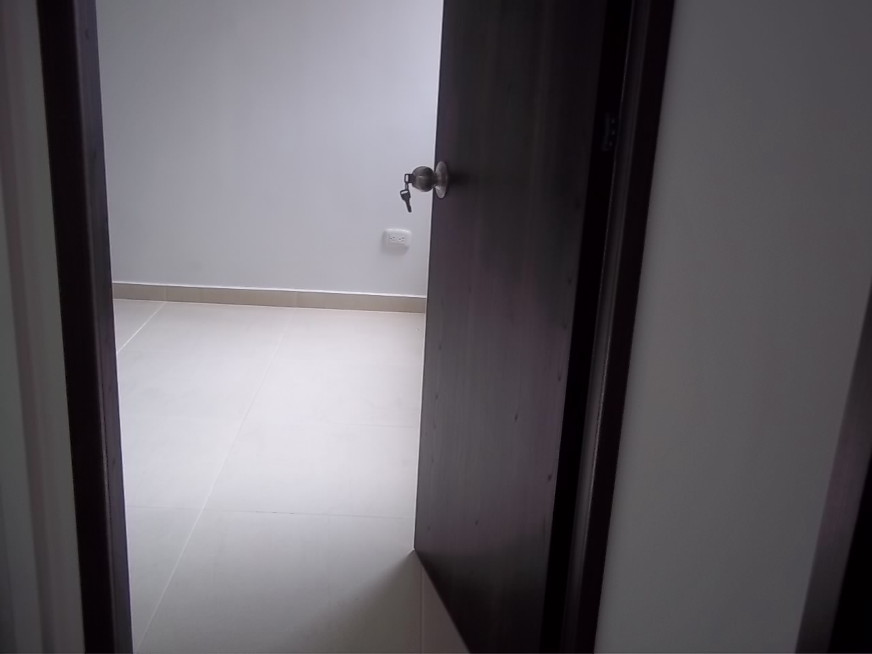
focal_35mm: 36
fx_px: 907
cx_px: 436
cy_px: 327
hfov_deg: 51.4
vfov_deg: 39.7
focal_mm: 6.5
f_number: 3.1
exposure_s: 1/40
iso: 80
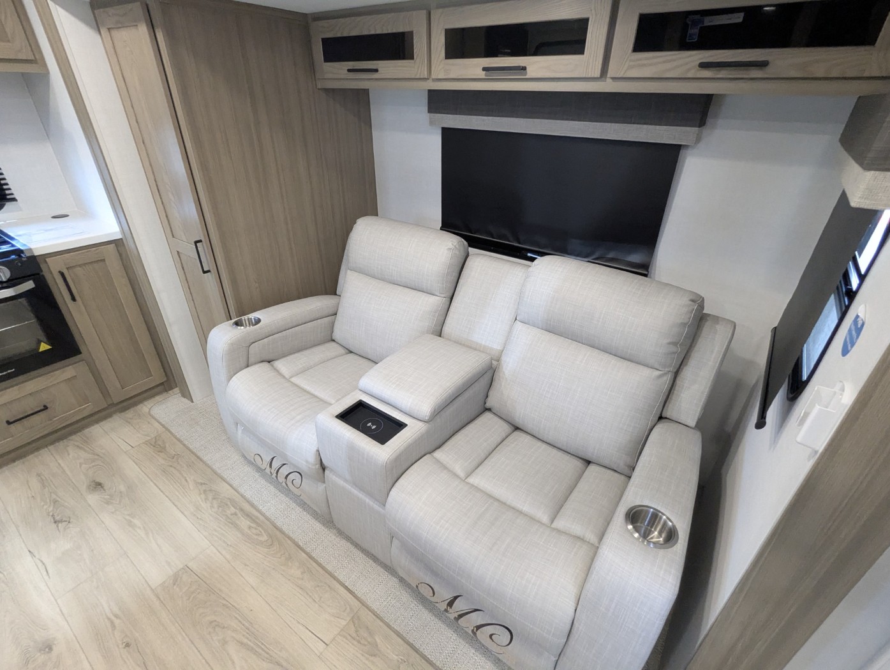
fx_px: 412
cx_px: 445
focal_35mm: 16
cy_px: 335
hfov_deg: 94.4
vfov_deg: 78.2
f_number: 2.2
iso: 470
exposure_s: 1/67
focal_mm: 2.35
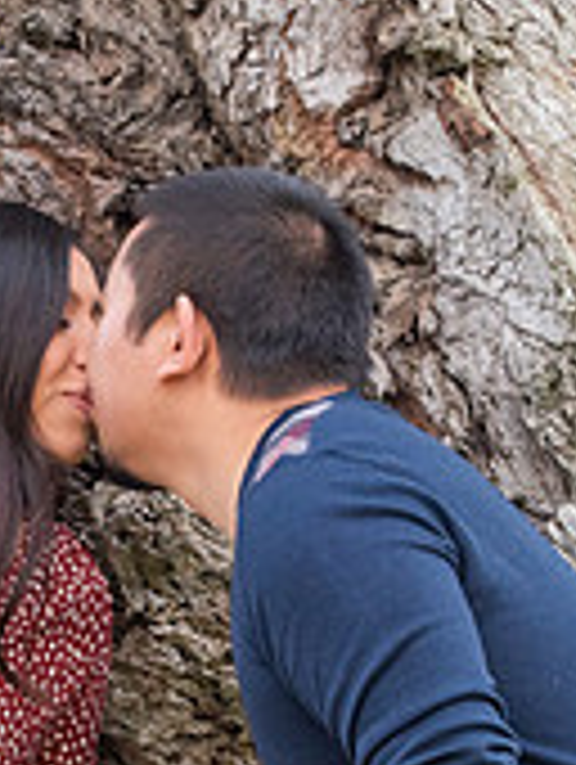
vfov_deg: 5.5
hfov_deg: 4.1
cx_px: 99
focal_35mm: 362
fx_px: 8011
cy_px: 691
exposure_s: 1/160
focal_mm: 95
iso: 640
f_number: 4.5
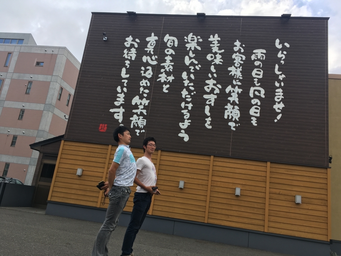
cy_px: 128
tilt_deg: +15.1
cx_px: 170
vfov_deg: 48.2
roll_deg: -8.0
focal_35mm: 29
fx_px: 286
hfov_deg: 61.7
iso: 25
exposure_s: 1/657
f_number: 2.2
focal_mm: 4.15
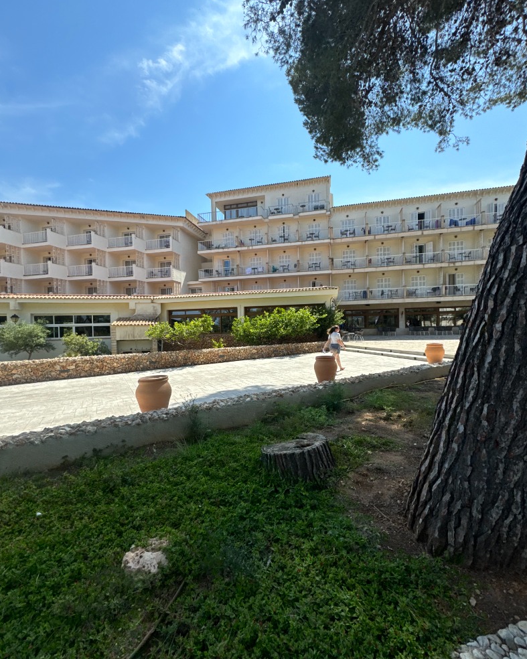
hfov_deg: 84.0
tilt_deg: -5.1
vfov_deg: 96.8
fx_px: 292
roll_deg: +1.8
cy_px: 335
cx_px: 266
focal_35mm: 15
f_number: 2.2
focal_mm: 2.22
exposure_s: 1/1236
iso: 50
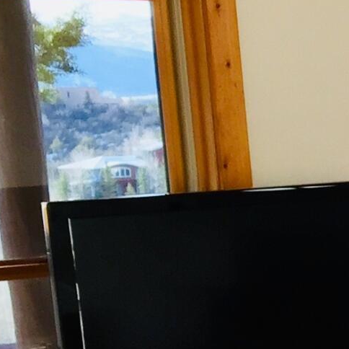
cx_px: 1051
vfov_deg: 10.9
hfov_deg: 8.9
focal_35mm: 159
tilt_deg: -8.8
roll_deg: +2.8
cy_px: 367
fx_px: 1814
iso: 32
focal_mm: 4.15
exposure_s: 1/130
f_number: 2.2
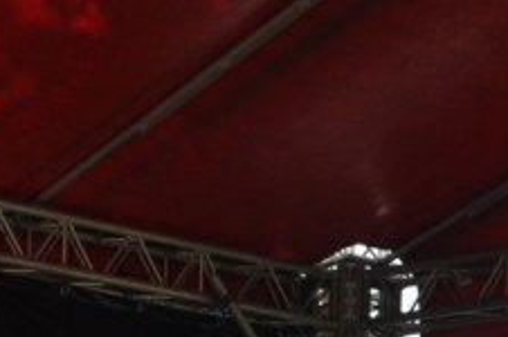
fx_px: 2917
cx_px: 96
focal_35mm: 207
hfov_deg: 9.9
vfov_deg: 6.4
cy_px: 716
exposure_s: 1/200
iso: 200
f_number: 7.1
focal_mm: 26
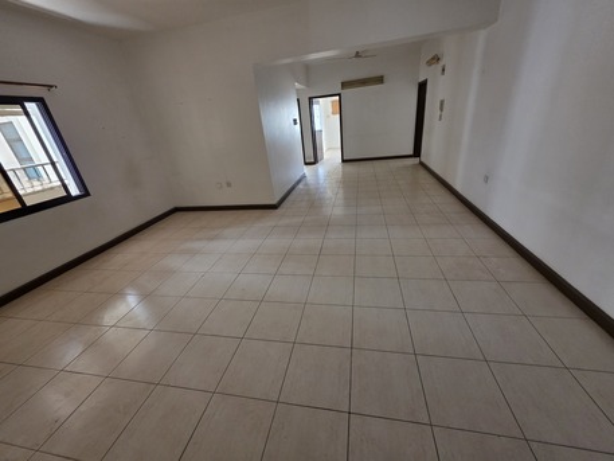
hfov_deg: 106.2
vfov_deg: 89.9
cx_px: 307
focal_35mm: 13
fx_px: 231
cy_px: 230
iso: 400
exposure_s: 1/50
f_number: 1.9
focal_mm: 2.2
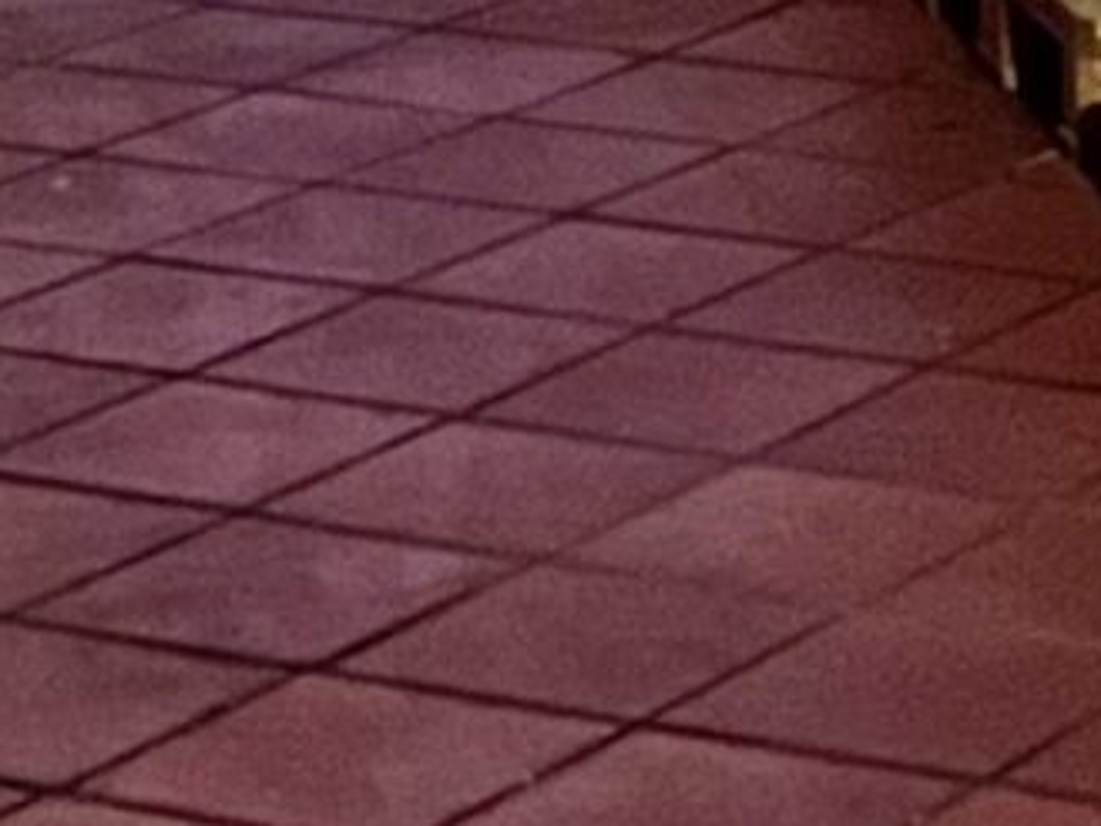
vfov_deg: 6.6
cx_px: 1386
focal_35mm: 203
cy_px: -1776
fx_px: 6457
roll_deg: +0.7
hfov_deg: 9.6
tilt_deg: +2.8
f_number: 1.5
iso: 500
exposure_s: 1/25
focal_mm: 5.7
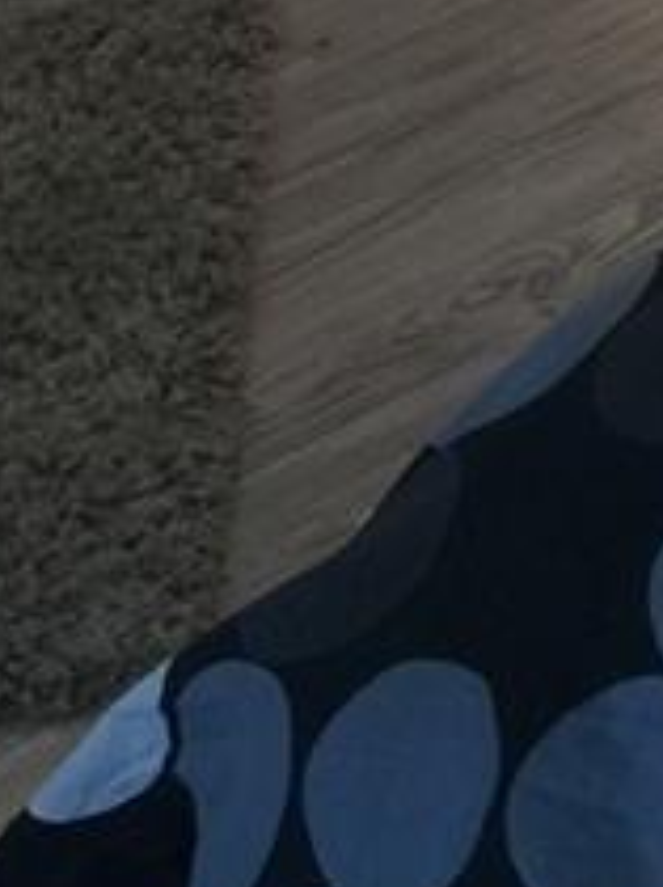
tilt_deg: -13.4
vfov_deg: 10.8
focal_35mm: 166
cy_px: -917
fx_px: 4248
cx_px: 1436
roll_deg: -0.2
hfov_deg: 8.4
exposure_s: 1/15
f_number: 2.2
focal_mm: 4.15
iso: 50
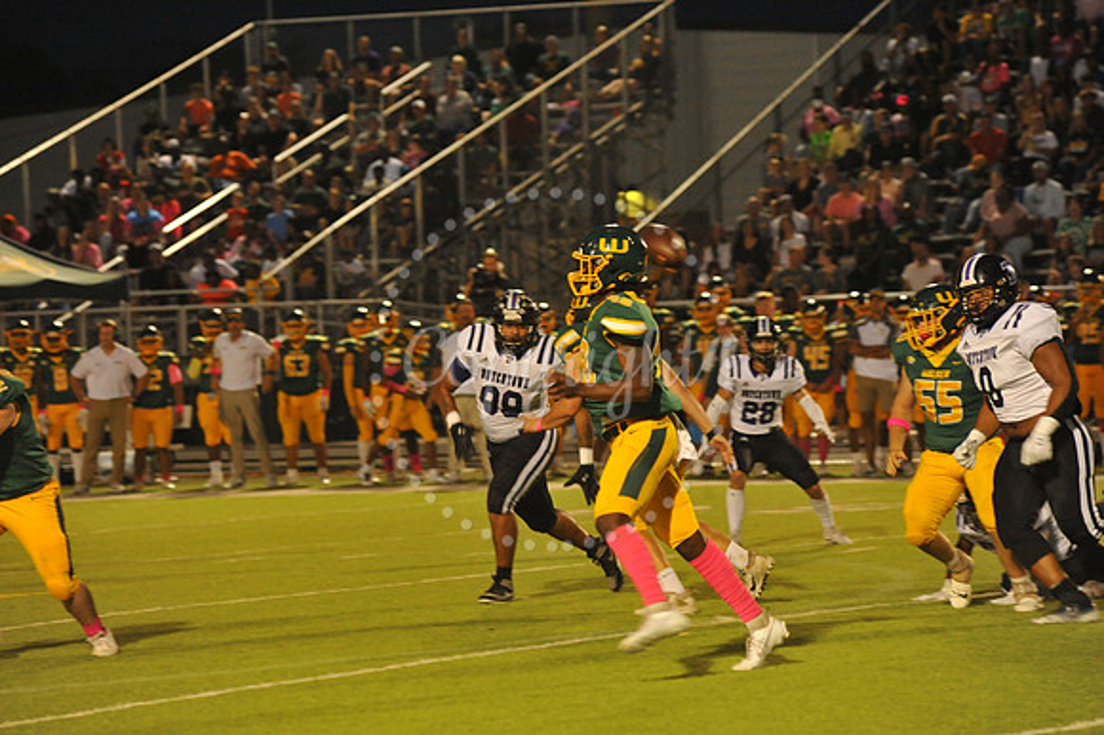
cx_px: 552
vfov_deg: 6.9
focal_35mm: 200
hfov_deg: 10.3
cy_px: 368
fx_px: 6130
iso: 4000
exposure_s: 1/200
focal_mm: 200
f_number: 5.6
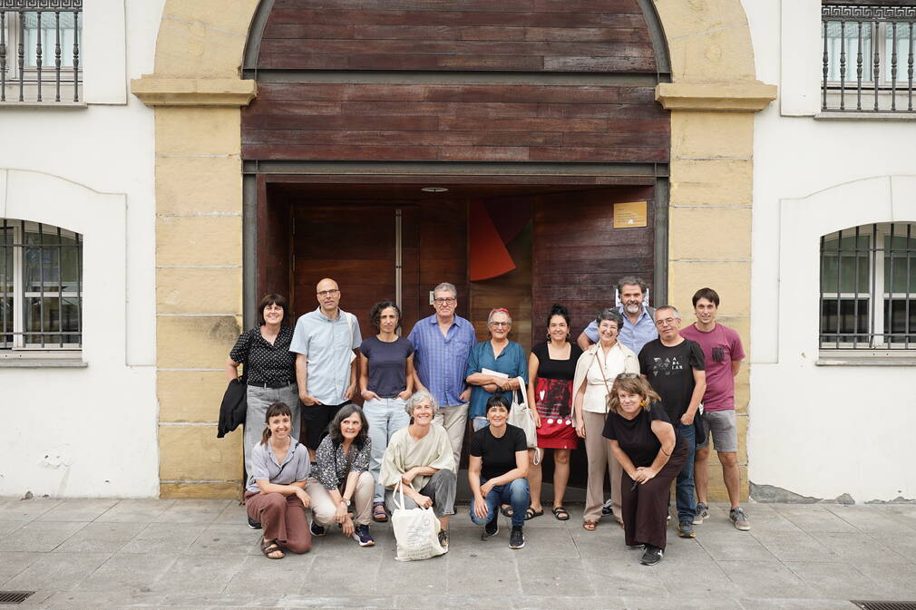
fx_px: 839
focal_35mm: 33
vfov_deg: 40.0
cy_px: 305
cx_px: 458
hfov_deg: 57.2
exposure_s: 1/320
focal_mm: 22
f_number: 2.8
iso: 200
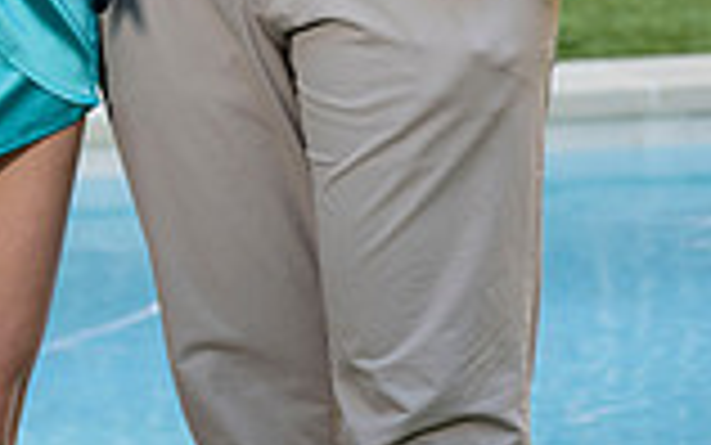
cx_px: 94
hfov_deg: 7.5
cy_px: -463
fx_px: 5391
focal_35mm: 278
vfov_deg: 4.7
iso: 400
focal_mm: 96
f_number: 5.6
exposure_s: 1/200
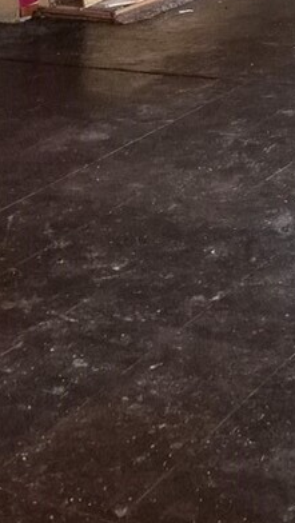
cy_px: -84
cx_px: 350
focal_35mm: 92
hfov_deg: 12.9
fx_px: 1277
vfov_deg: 21.7
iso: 1600
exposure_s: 1/120
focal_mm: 5.4
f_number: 1.8
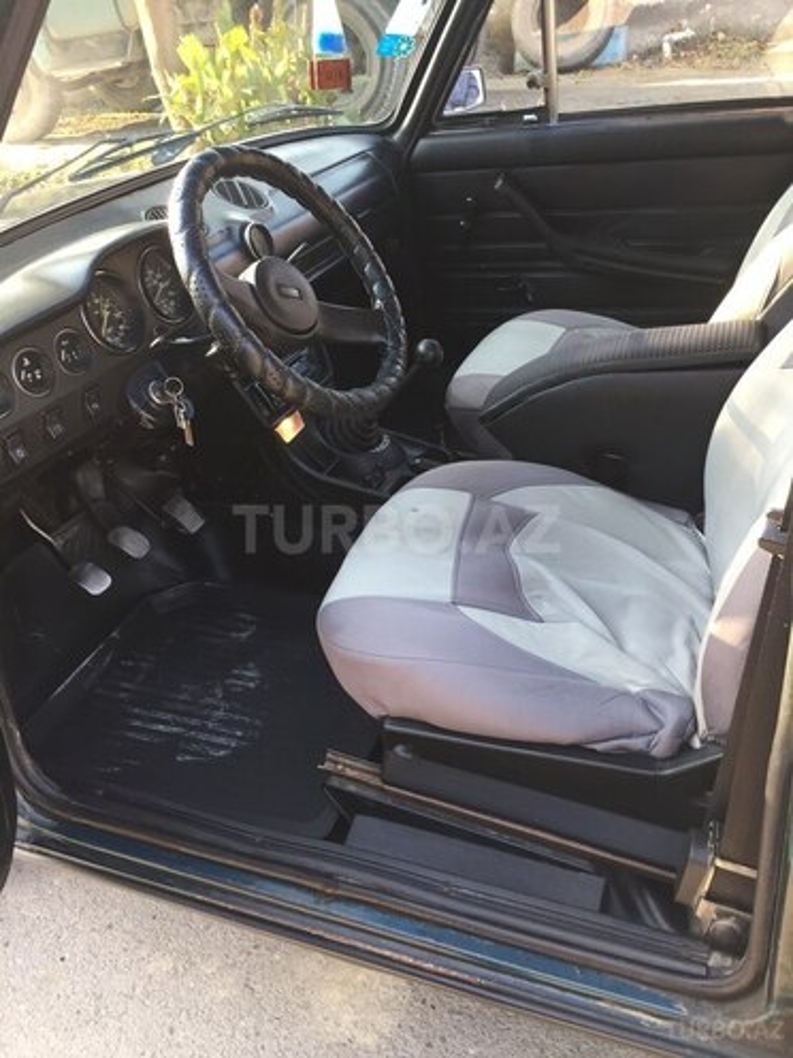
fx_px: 886
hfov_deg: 48.2
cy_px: 529
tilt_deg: -29.8
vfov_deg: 61.7
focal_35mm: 29
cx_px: 396
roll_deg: +4.6
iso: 32
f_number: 2.2
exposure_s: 1/50
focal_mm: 4.15
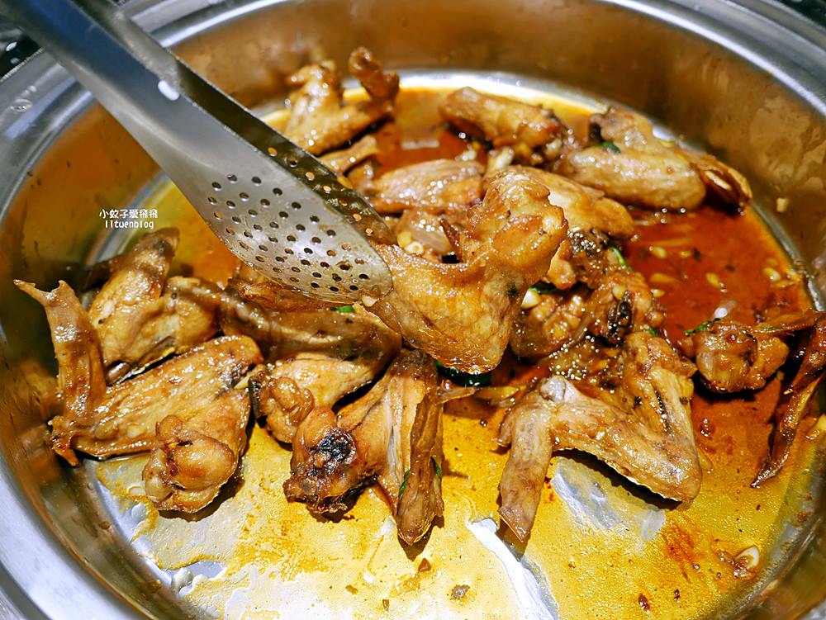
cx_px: 413
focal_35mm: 28
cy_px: 310
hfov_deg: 63.4
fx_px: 668
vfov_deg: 49.8
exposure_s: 1/60
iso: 250
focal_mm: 14
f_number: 2.5
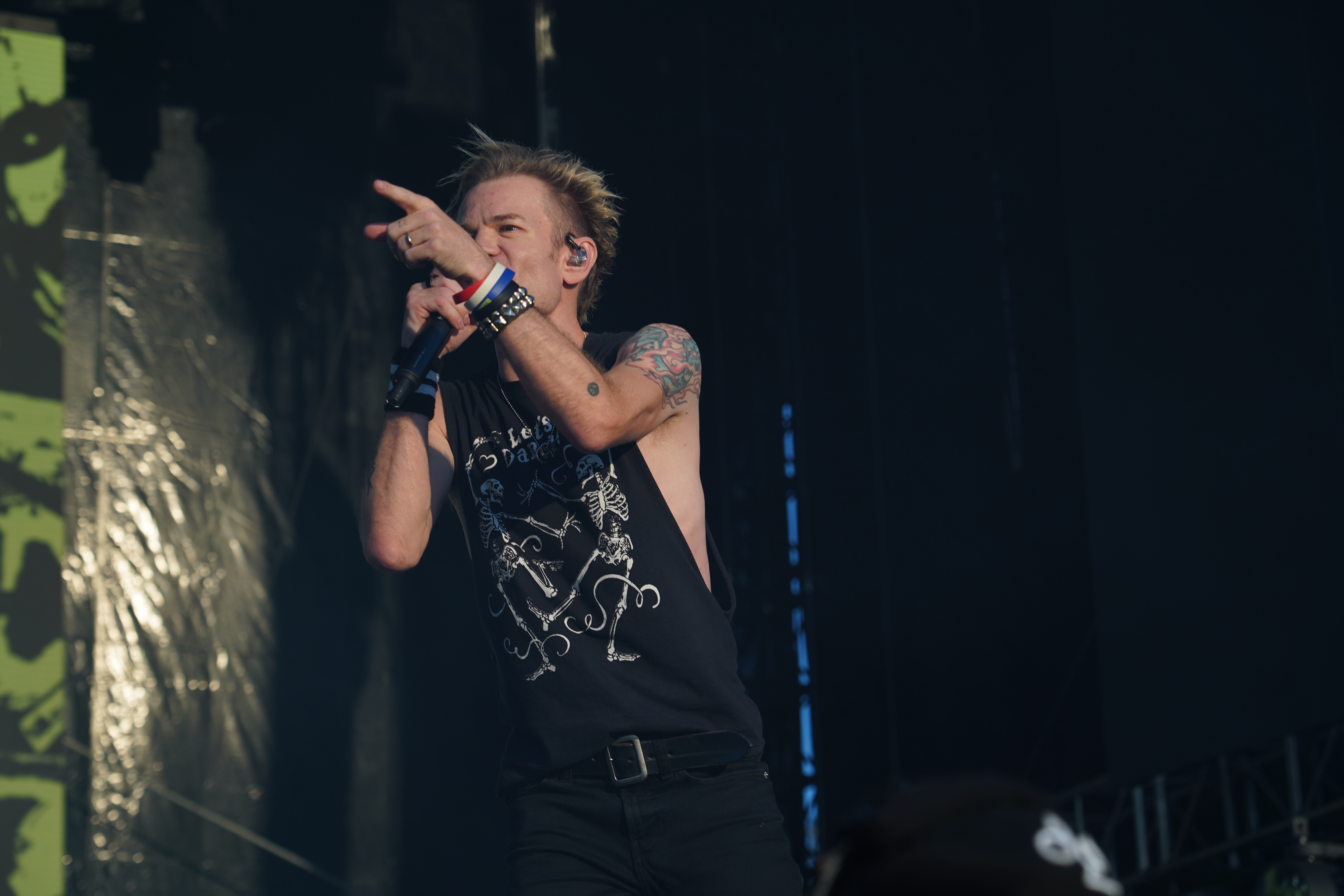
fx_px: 3920
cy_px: 448
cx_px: 672
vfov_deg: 13.0
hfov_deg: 19.5
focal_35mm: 105
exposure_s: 1/320
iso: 100
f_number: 6.3
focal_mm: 105
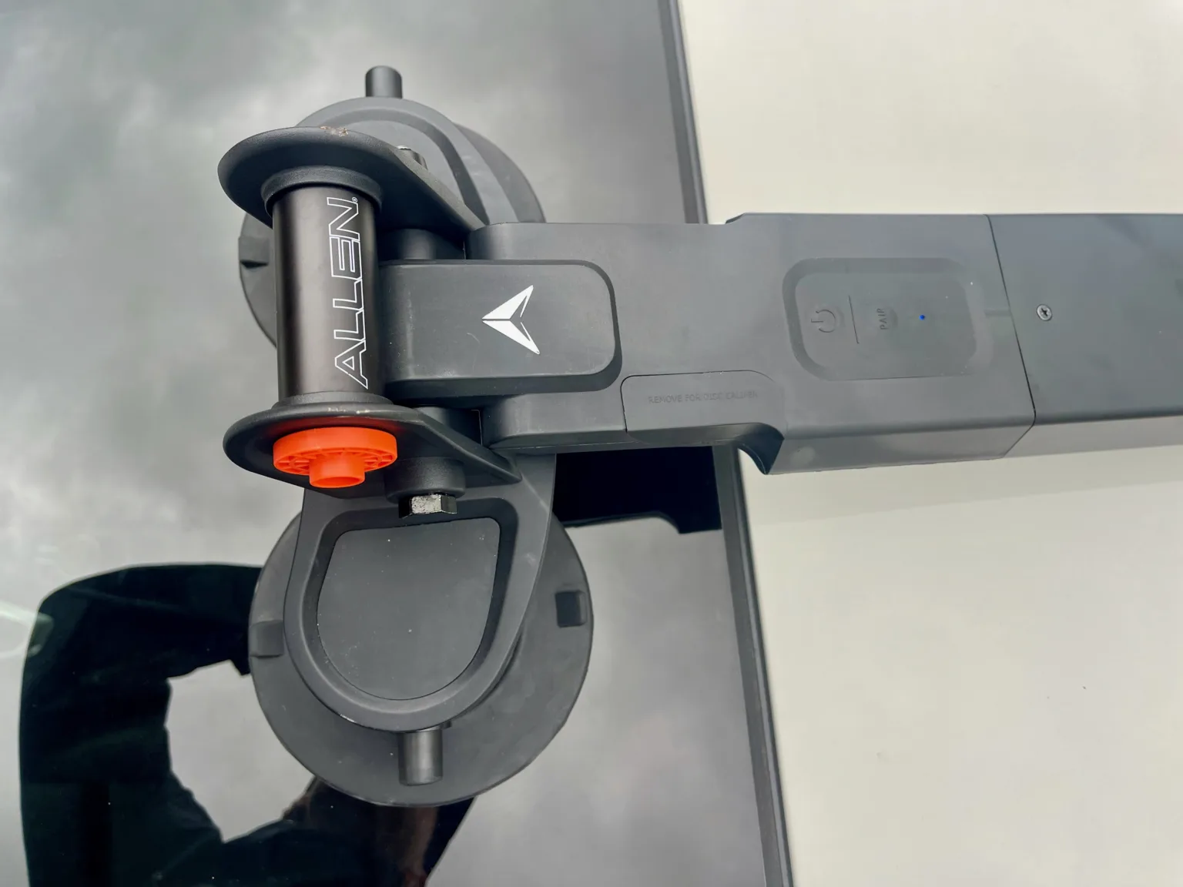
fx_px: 854
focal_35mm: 25
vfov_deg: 54.9
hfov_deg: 69.4
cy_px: 444
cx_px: 592
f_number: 1.6
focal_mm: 5.1
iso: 32
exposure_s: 1/153
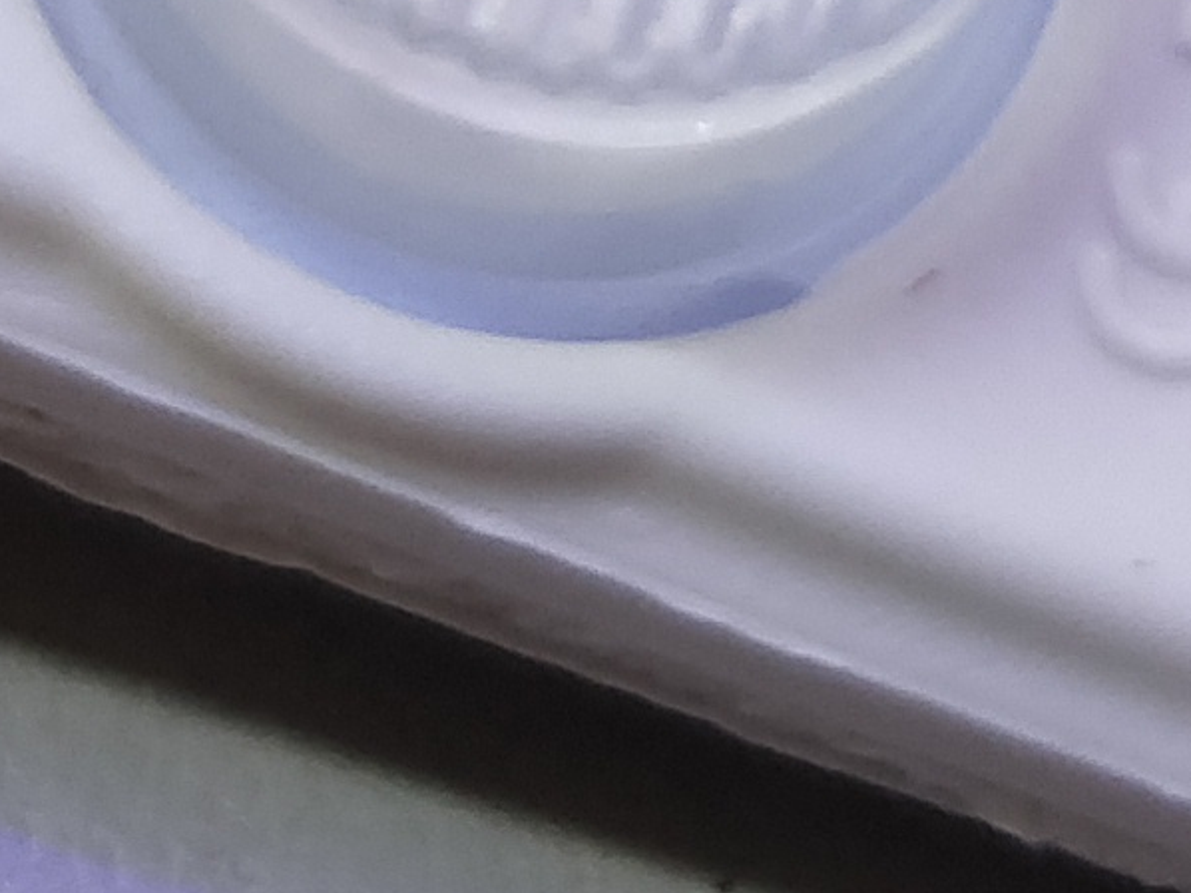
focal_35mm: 185
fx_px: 6363
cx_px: 313
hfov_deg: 10.7
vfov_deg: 6.9
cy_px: -2071
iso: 500
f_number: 1.7
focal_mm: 4.1
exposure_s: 1/50
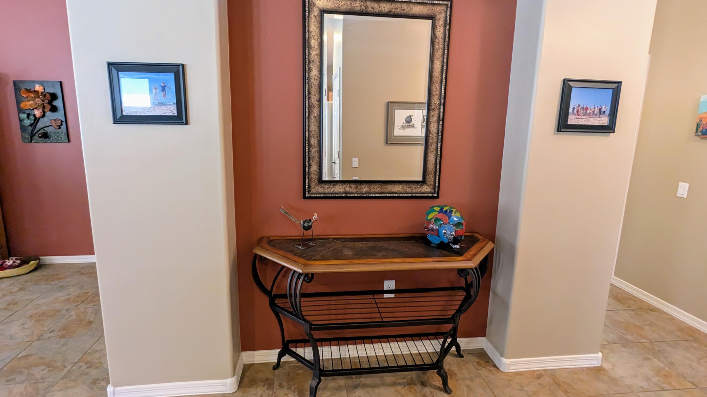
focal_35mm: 18
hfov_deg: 92.6
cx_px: 345
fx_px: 337
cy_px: 181
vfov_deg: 60.9
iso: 471
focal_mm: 2.35
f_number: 2.2
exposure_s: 1/40
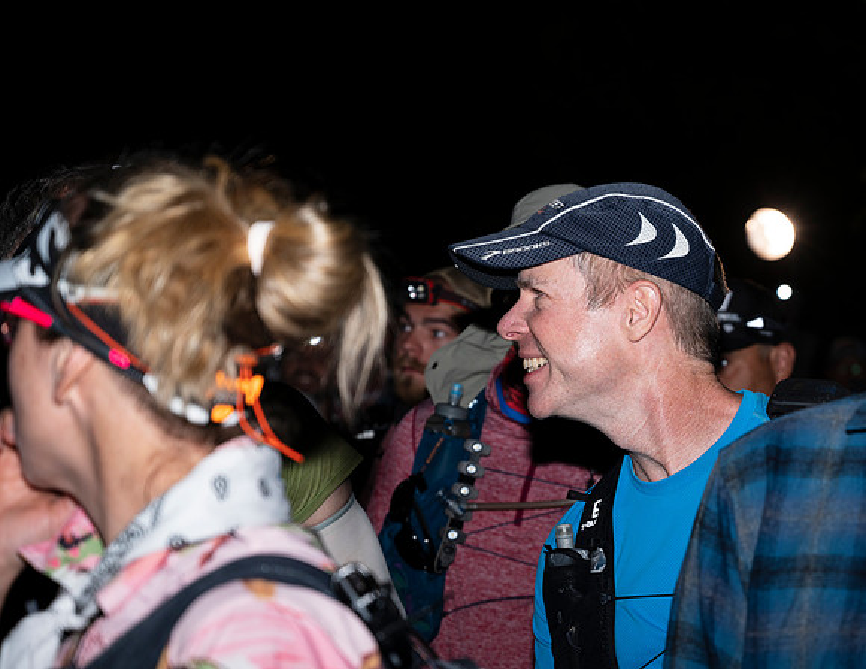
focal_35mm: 101
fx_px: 2556
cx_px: 654
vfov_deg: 14.9
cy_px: 415
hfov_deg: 19.1
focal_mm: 70
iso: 320
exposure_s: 1/200
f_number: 4
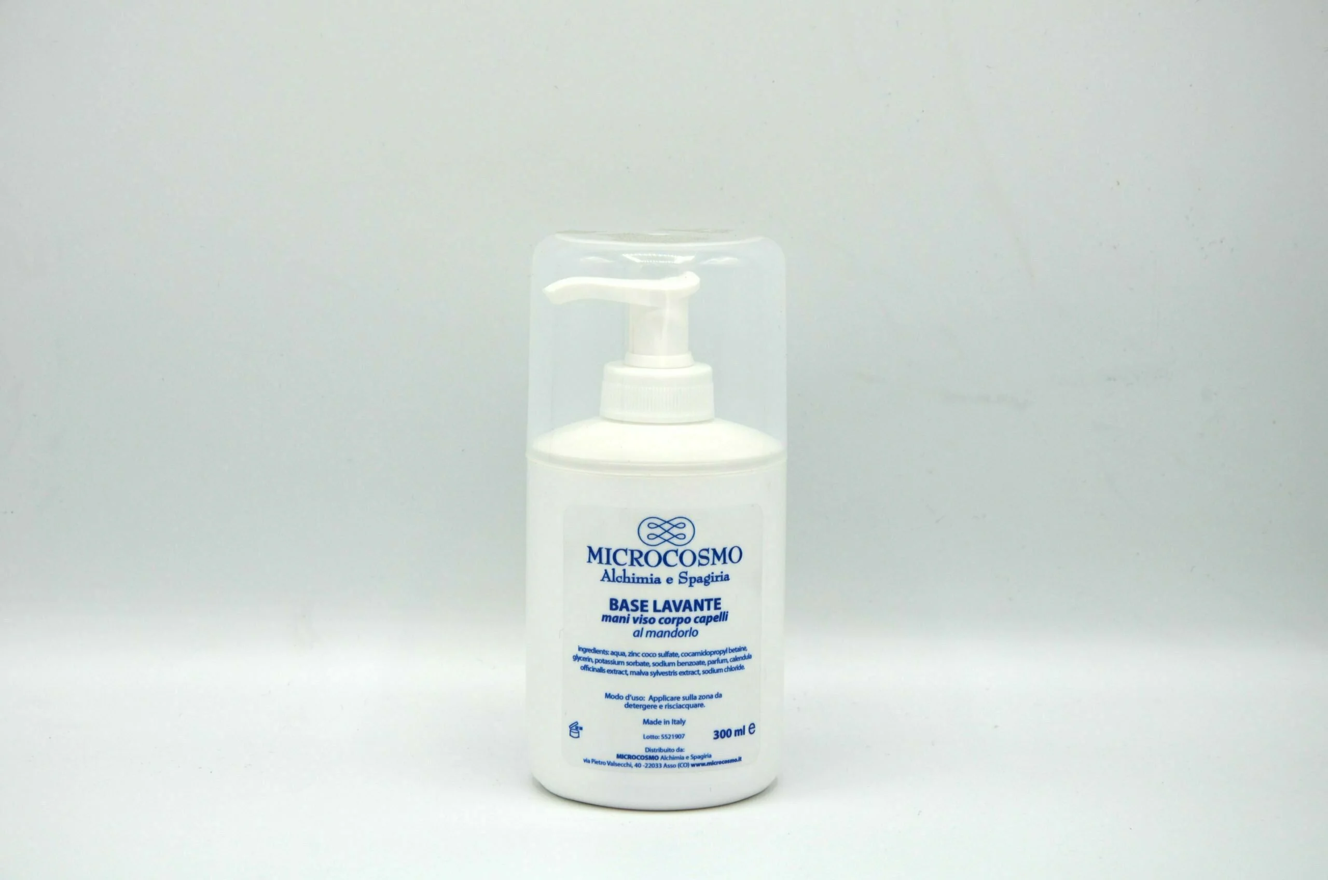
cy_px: 440
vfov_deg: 14.6
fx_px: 3424
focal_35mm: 93
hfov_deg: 22.0
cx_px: 664
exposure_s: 1/500
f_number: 8
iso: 125
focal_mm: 62
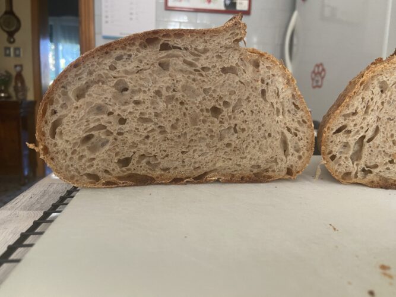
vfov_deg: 53.0
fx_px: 297
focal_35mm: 26
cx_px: 198
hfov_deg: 67.3
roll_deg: -2.6
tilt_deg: -9.0
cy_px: 148
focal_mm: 4.25
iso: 200
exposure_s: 1/60
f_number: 1.8
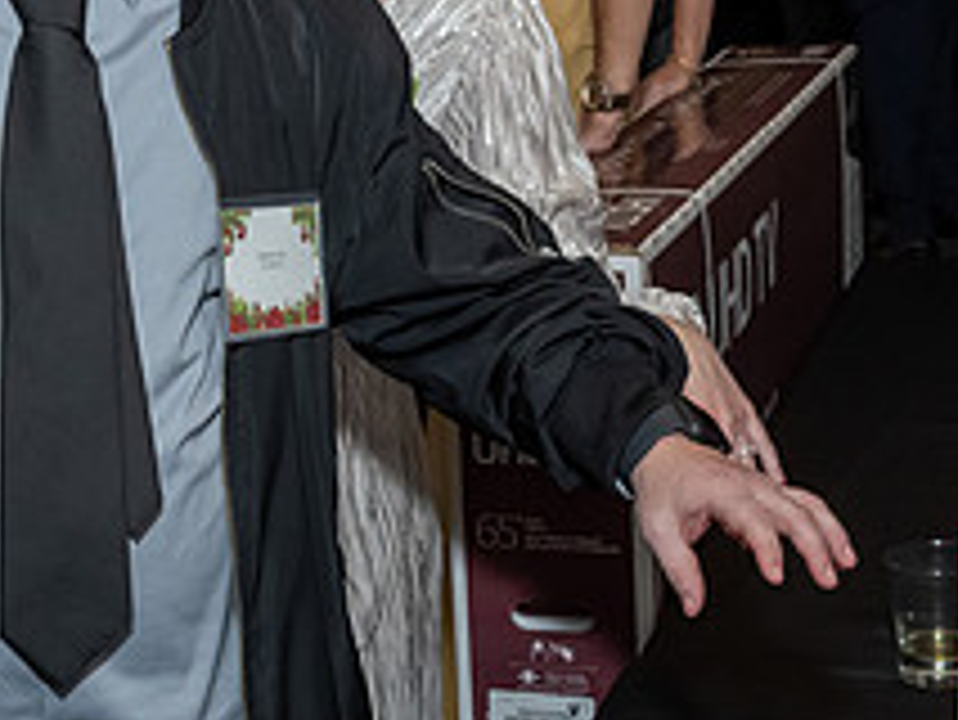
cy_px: 238
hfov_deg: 21.7
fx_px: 2492
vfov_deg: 16.4
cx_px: 364
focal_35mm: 90
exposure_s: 1/250
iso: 500
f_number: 7.1
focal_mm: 18
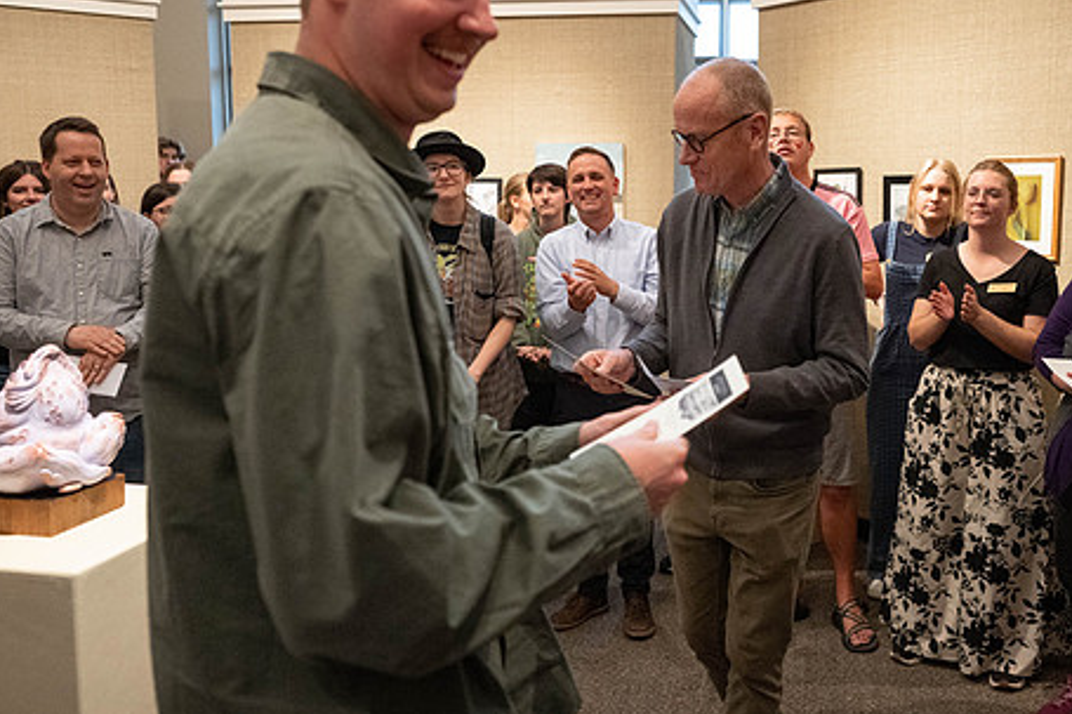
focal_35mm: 34
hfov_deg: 55.1
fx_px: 1012
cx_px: 673
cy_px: 308
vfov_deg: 38.8
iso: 5000
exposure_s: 1/250
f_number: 2.8
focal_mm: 24
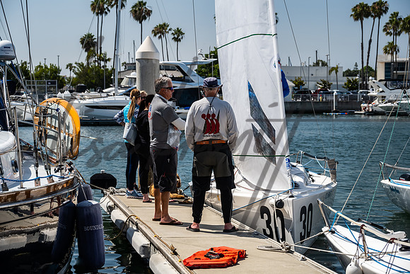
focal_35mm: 75
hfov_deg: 27.0
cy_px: 137
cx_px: 205
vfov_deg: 18.2
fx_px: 854
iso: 400
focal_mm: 75
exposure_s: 1/1000
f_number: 6.3
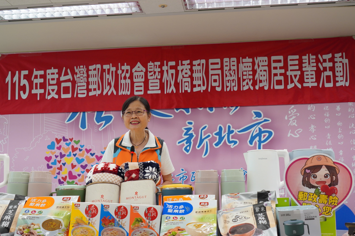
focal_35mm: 48
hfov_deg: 41.1
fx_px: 473
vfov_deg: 28.0
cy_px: 125
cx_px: 168
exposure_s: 1/160
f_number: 4
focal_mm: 30
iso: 640
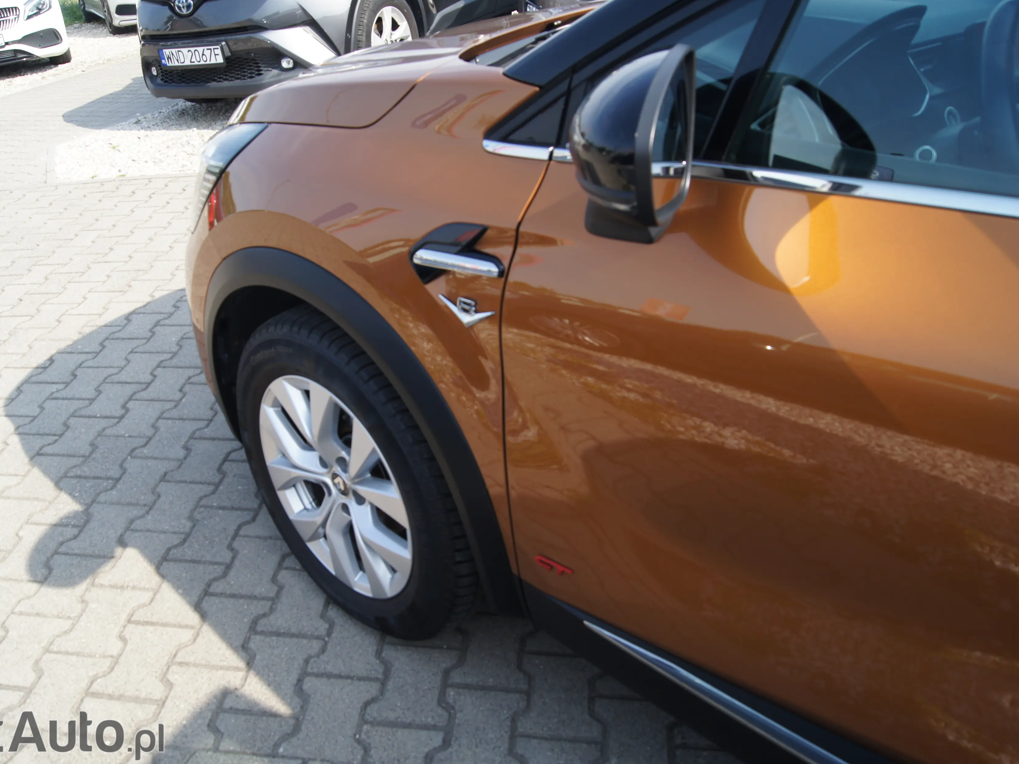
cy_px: 374
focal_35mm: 30
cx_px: 453
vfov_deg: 46.8
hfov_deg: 59.8
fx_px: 883
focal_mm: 18
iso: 100
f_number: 7.1
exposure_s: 1/125
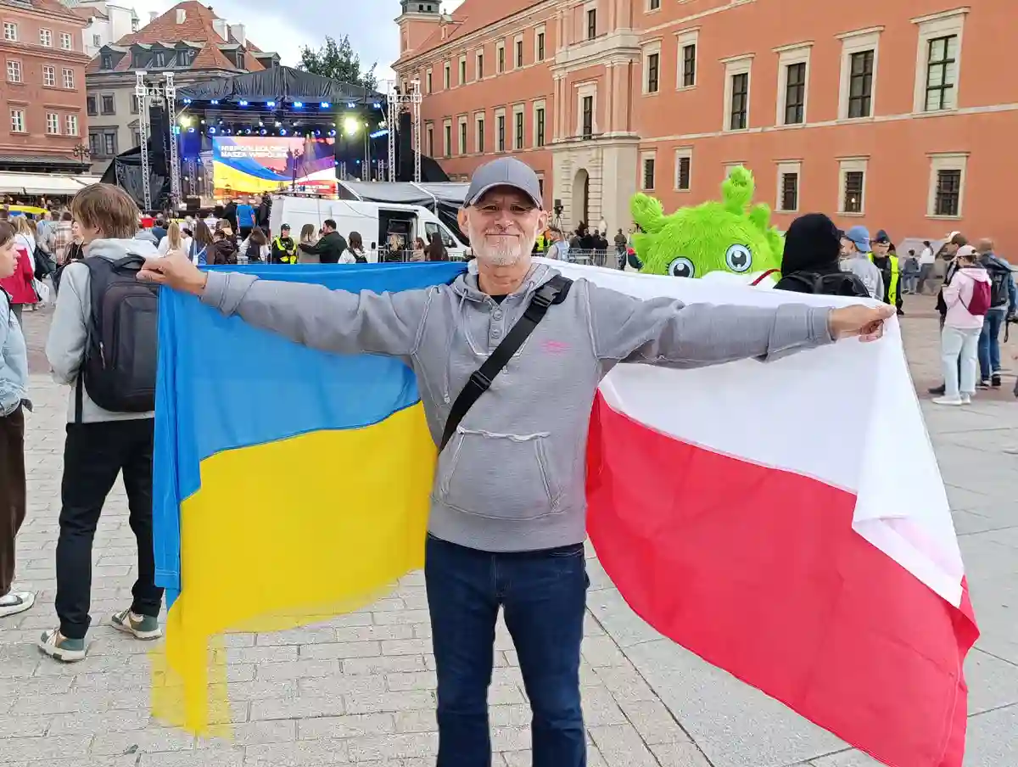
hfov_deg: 52.6
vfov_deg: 40.8
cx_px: 509
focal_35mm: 35
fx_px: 1031
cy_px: 384
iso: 200
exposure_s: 1/100
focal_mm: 6.14
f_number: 1.6
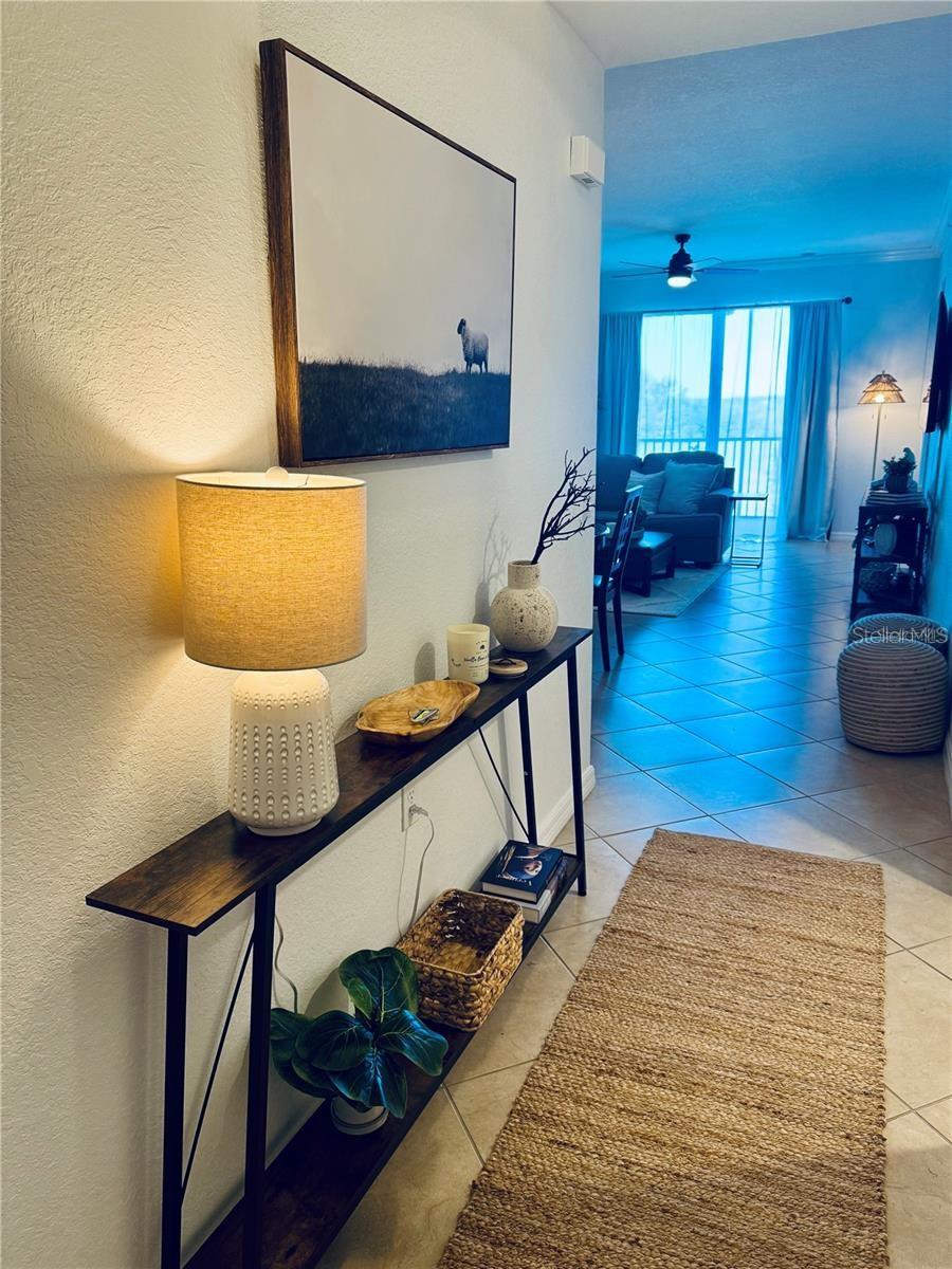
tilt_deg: -15.0
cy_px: 634
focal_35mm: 24
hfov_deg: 56.8
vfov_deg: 71.6
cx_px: 476
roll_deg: +1.5
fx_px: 880
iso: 160
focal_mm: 6.76
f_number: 1.78
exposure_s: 1/120
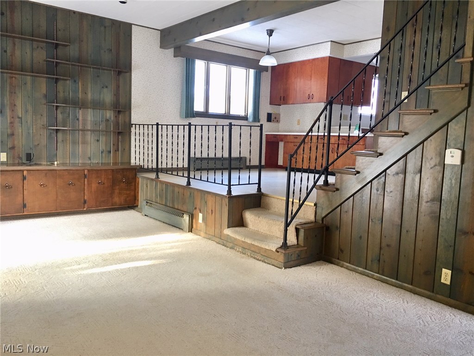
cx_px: 237
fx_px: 397
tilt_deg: -5.9
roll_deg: -2.2
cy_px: 178
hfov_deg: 61.7
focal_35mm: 29
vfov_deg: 48.2
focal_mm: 4.15
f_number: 2.2
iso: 50
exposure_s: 1/15
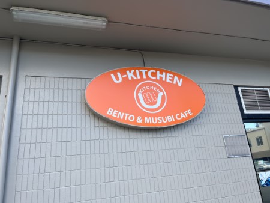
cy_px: 102
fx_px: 203
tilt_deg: +15.7
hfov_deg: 67.3
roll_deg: +5.3
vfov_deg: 53.1
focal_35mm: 26
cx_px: 135
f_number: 1.6
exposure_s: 1/425
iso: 50
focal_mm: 5.1
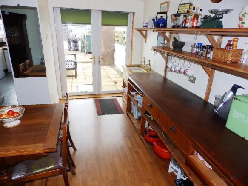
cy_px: 93
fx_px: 158
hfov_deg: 76.4
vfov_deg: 61.1
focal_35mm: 22
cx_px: 124
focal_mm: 4
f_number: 3.4
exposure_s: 1/30
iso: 80
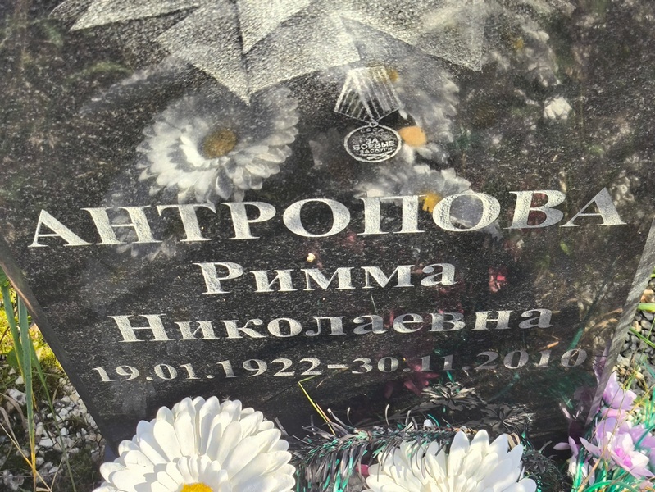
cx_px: 328
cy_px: 246
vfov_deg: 29.1
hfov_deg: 38.2
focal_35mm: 50
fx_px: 947
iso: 50
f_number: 1.7
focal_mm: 4.71
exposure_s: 1/369
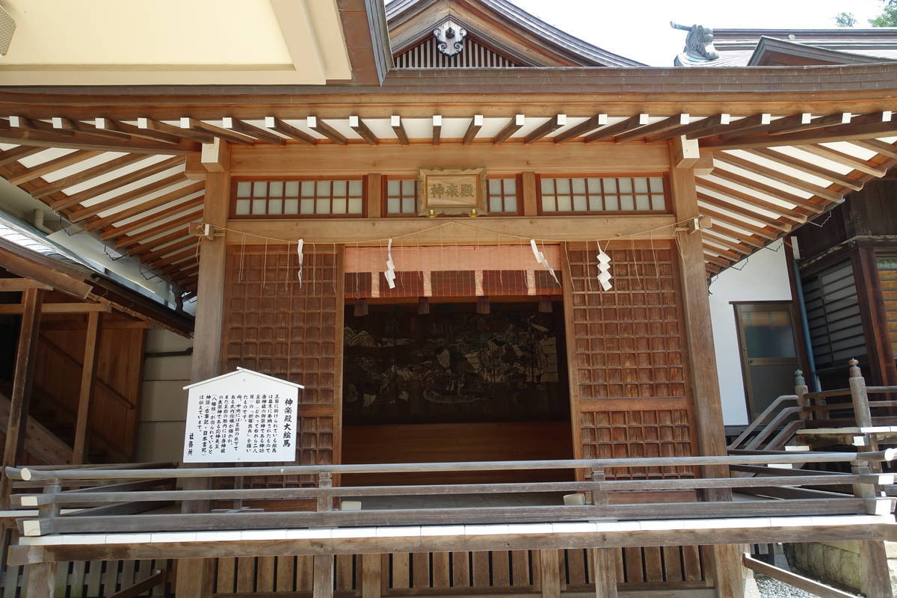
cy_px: 299
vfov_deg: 53.1
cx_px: 448
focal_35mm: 24
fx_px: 598
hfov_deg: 73.7
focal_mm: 8.82
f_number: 4
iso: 125
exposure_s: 1/160
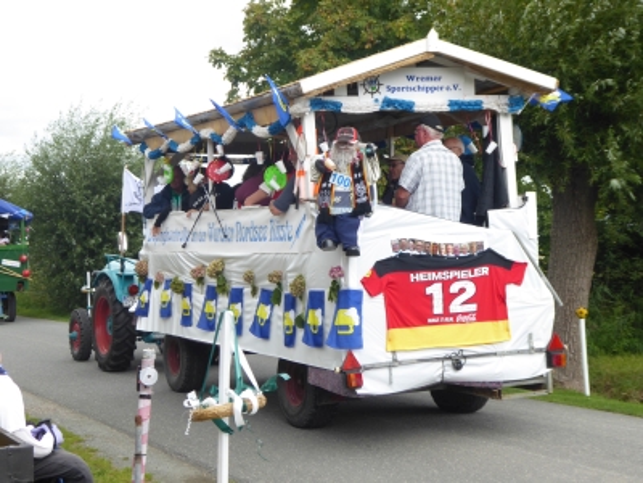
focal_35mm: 65
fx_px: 1207
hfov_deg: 29.8
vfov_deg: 22.6
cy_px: 242
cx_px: 322
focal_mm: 10.9
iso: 80
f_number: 4.3
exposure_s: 1/125
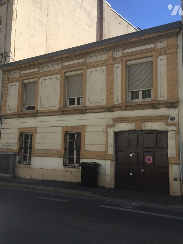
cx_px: 92
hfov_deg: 48.2
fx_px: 204
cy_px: 122
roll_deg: -0.9
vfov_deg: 61.7
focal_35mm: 29
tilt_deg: +8.0
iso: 32
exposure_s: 1/1276
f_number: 2.2
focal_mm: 4.15
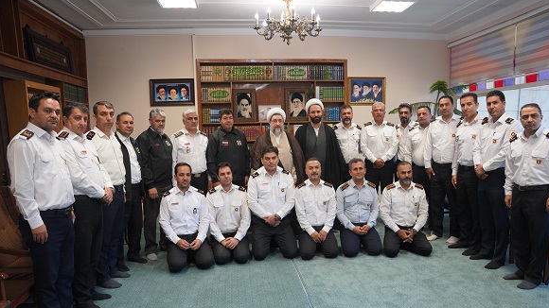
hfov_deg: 71.9
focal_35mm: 26
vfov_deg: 44.2
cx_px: 282
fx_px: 378
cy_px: 181
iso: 1250
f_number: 4
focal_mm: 24
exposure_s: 1/160
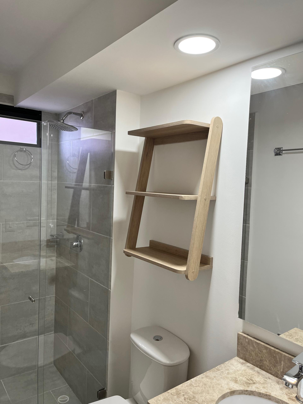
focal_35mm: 26
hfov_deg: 53.1
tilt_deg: -1.9
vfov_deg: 67.3
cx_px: 152
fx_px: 303
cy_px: 202
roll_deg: -2.0
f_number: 1.6
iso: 125
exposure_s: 1/100
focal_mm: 5.1
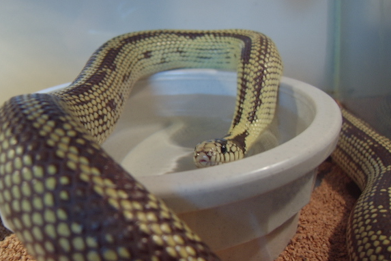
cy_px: 141
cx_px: 199
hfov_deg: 53.1
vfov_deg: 36.8
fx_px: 391
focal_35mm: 36
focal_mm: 8.13
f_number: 2.7
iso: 100
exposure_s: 1/6
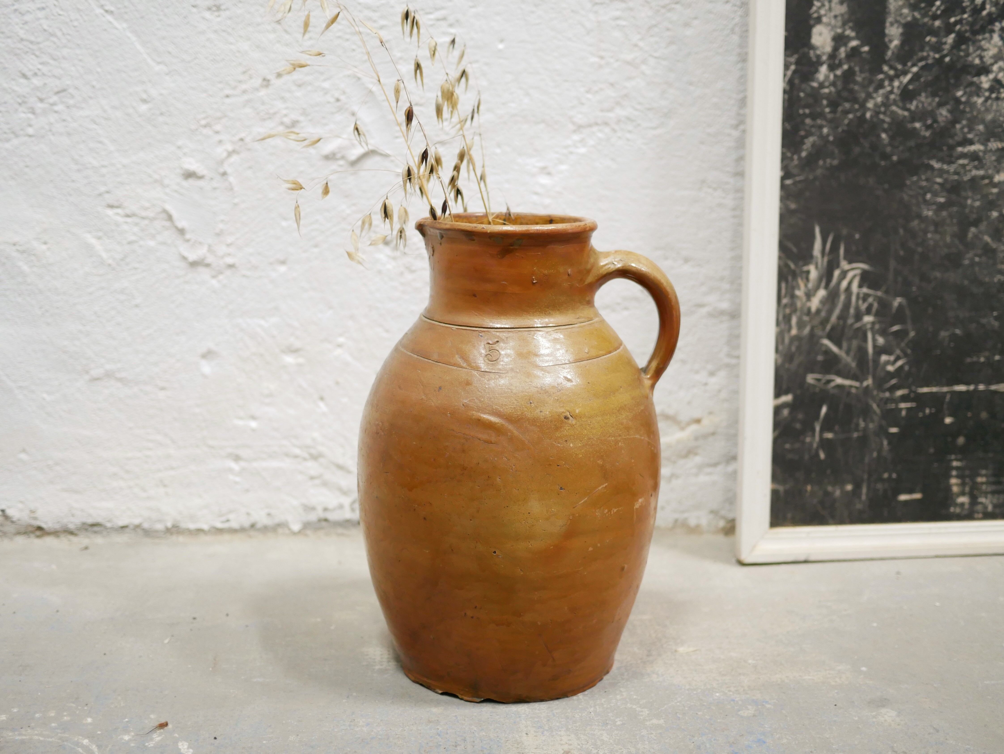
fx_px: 1161
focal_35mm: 40
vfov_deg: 36.0
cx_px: 502
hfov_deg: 46.8
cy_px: 377
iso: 1000
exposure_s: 1/60
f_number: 1.7
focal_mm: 20
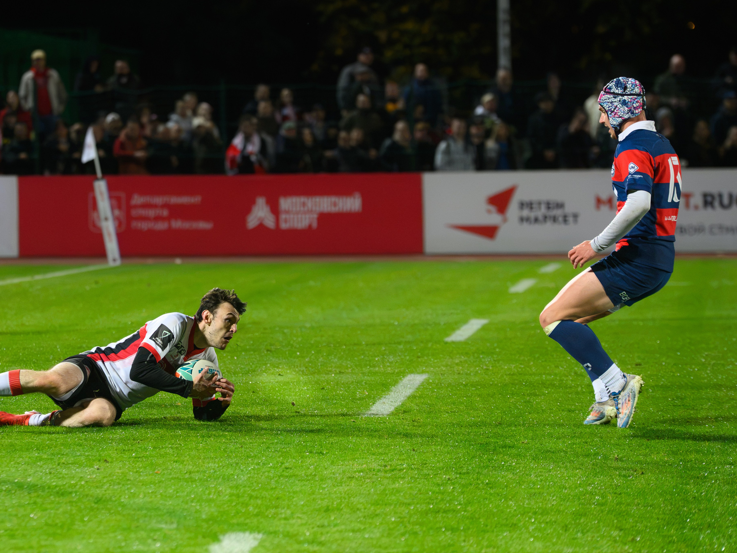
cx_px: 179
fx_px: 6558
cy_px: 240
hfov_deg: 6.4
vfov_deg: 4.8
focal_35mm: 308
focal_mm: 200
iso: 6400
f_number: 4
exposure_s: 1/2000
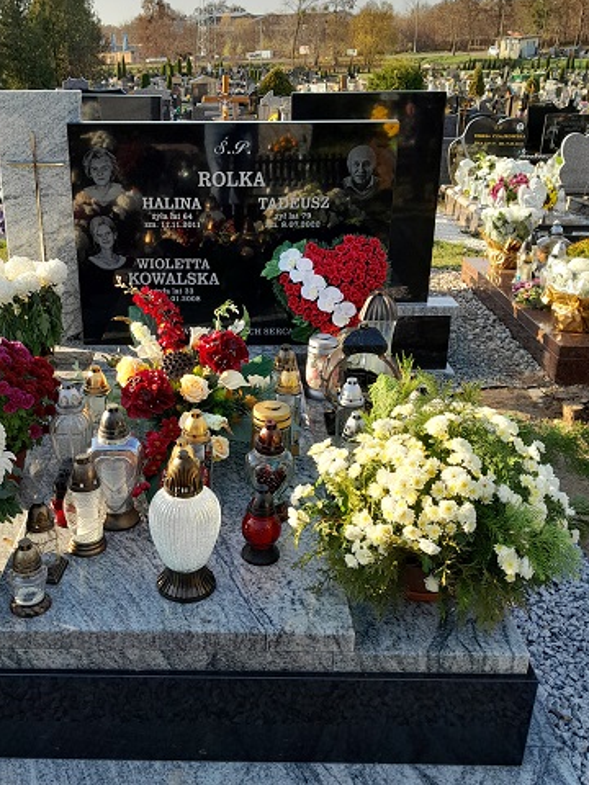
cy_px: 386
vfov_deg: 51.4
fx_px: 817
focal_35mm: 36
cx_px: 209
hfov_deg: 39.3
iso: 40
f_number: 1.8
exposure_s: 1/111
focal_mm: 4
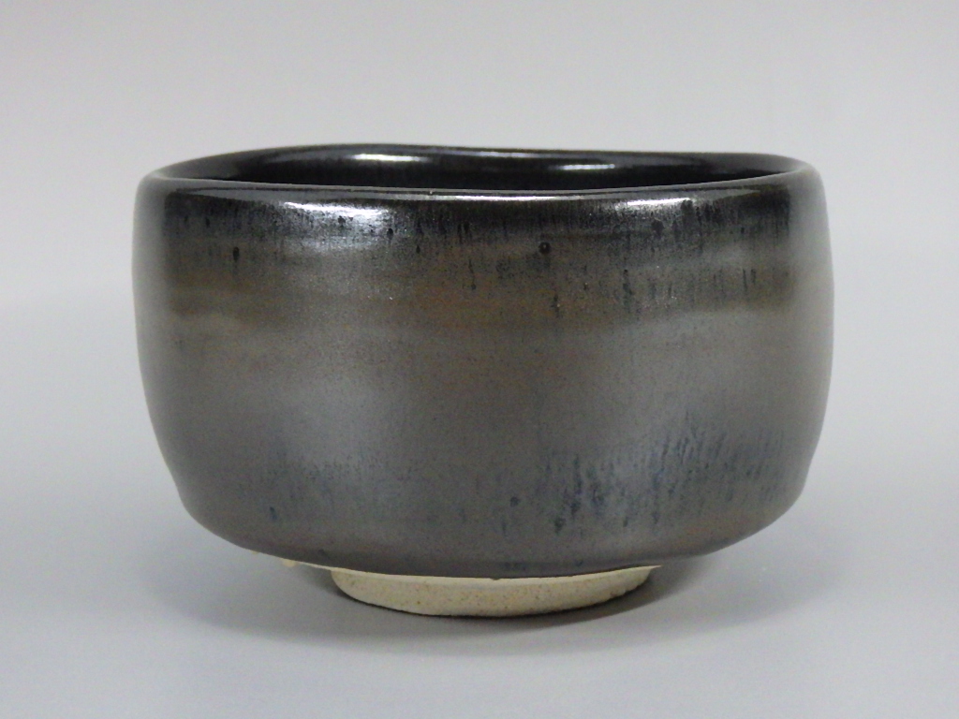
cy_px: 360
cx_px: 480
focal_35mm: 77
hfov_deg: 25.3
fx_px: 2133
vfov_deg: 19.1
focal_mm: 13.7
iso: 400
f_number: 4.8
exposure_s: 1/20
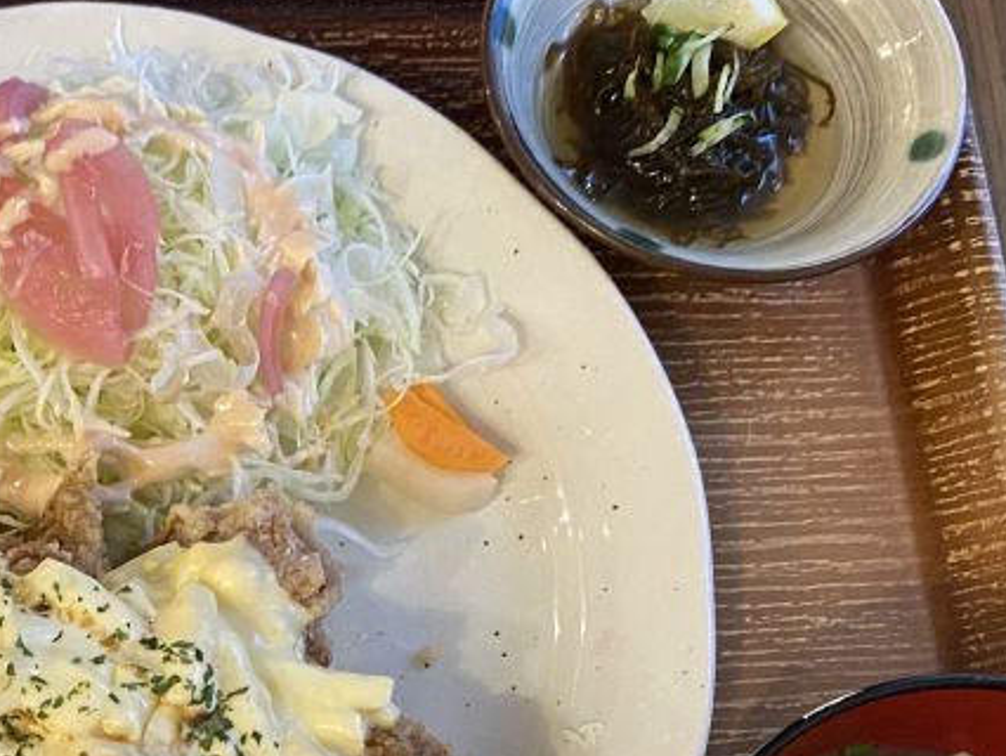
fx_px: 1774
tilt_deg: -72.9
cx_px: 38
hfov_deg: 29.8
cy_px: 685
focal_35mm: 61
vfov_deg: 23.4
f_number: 1.8
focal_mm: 4.25
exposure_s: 1/60
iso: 400
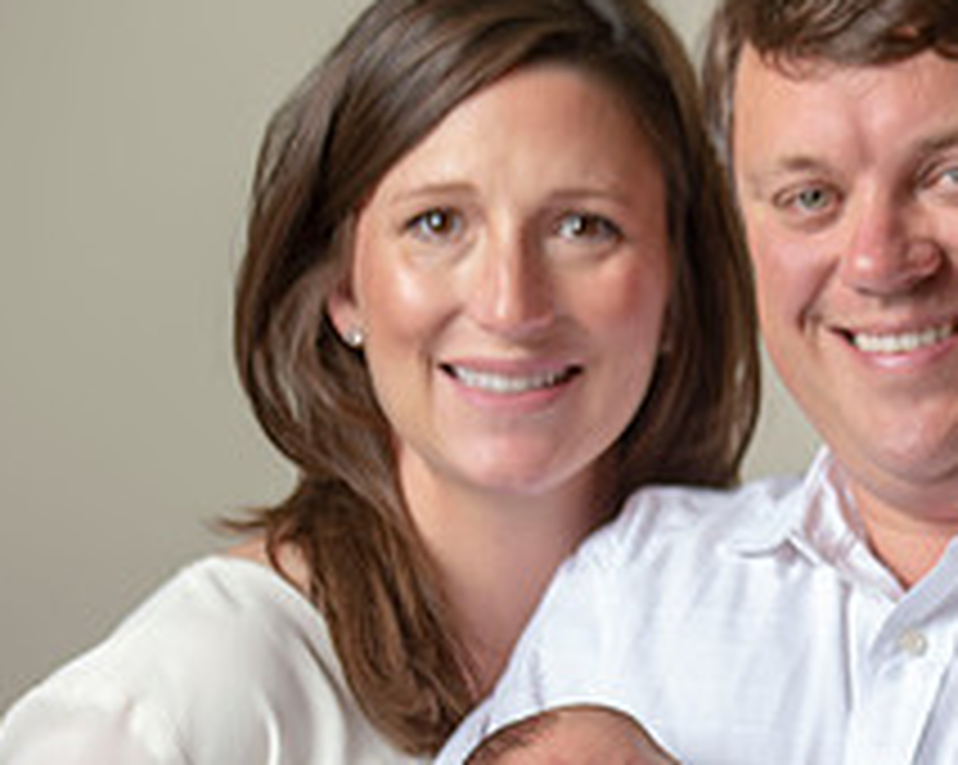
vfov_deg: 6.0
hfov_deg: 7.5
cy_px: 680
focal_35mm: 256
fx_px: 7252
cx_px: 958
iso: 80
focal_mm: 100
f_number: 2.8
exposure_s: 1/250
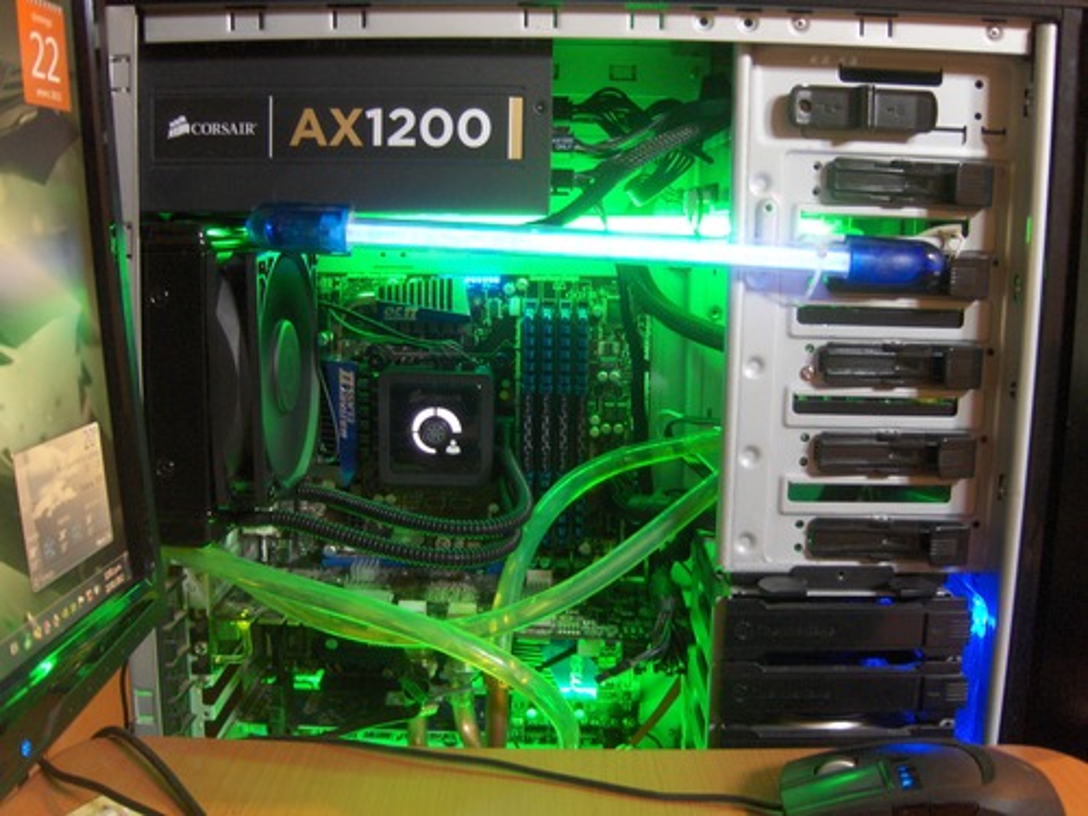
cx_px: 544
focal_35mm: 35
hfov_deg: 52.6
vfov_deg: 40.7
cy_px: 408
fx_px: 1100
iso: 100
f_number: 2.8
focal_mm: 7.5
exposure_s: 1/3
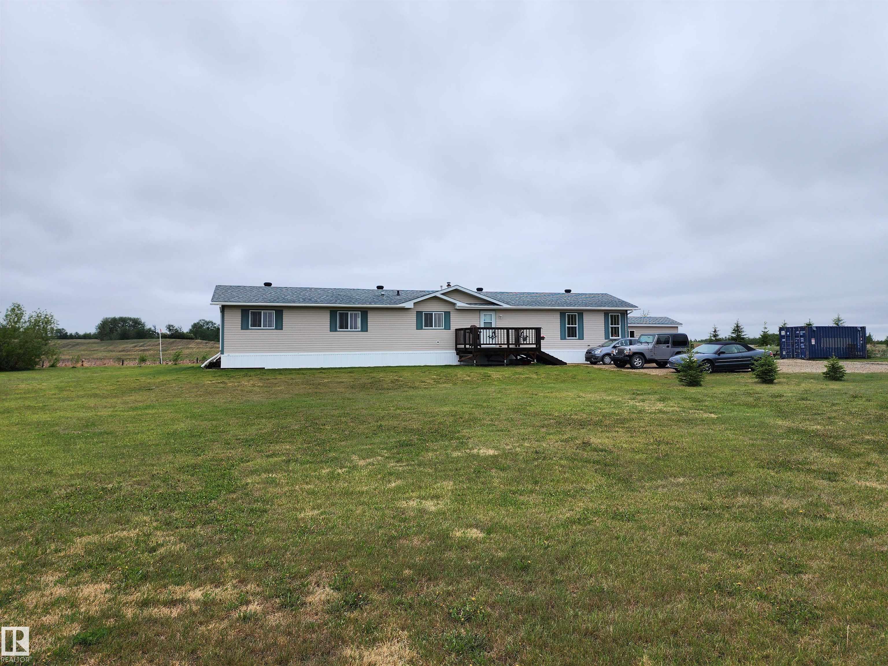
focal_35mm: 23
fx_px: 590
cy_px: 333
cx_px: 444
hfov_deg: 73.9
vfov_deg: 58.9
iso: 12
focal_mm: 6.4
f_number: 1.8
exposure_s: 1/560
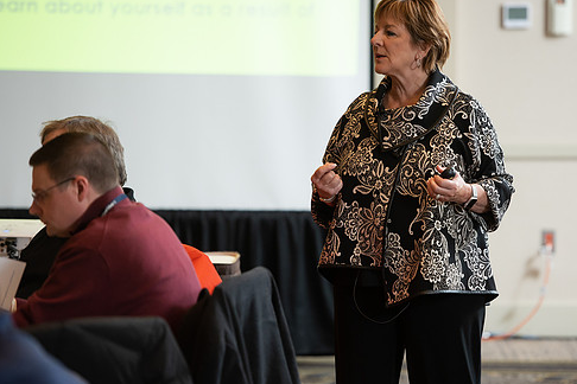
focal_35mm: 203
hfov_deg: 10.1
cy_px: 175
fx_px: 3253
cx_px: 342
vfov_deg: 6.8
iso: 1000
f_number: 3.2
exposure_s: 1/200
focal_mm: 170
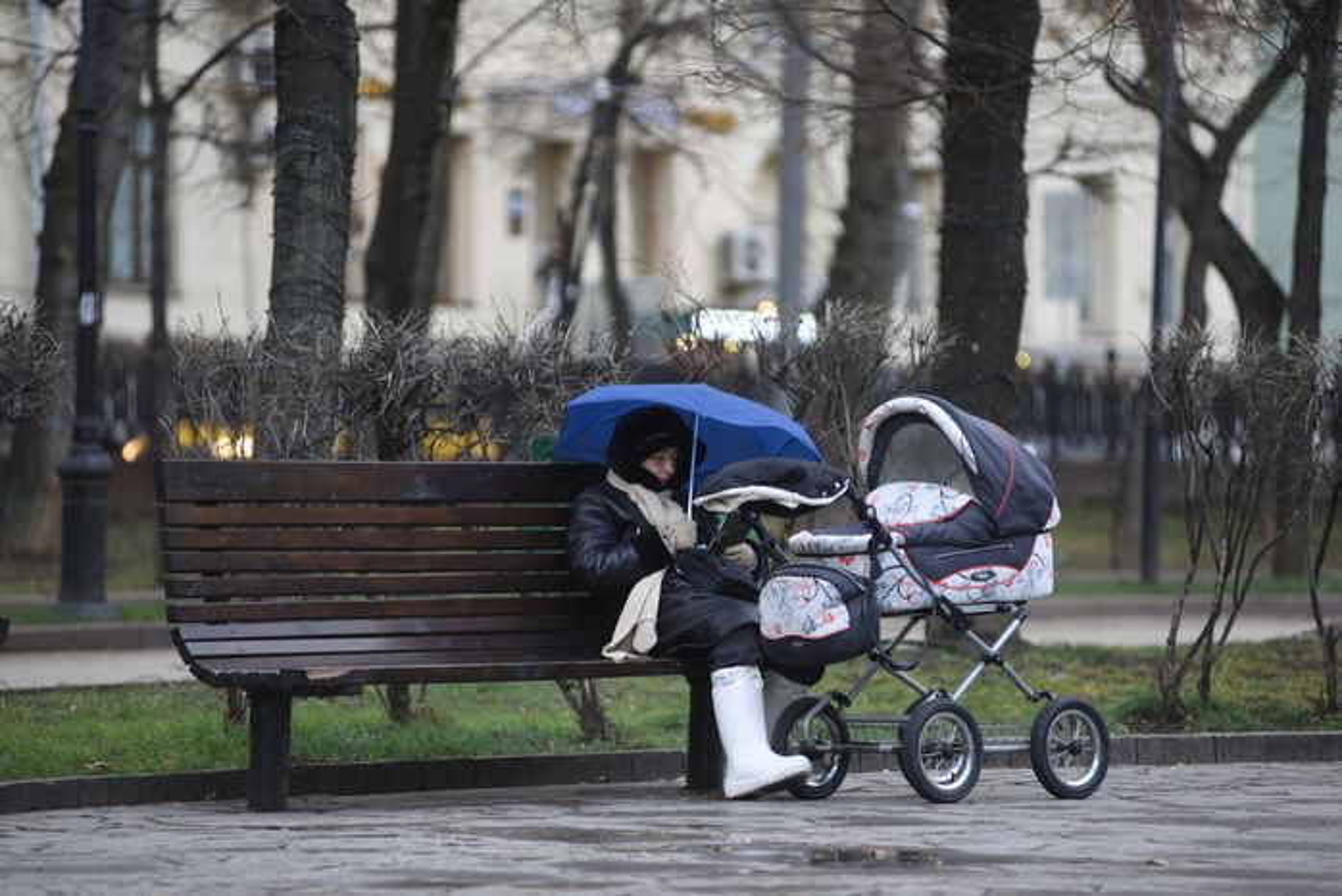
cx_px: 671
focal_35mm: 200
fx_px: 7458
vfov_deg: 6.9
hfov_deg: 10.3
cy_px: 448
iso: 400
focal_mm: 200
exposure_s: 1/125
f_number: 2.8
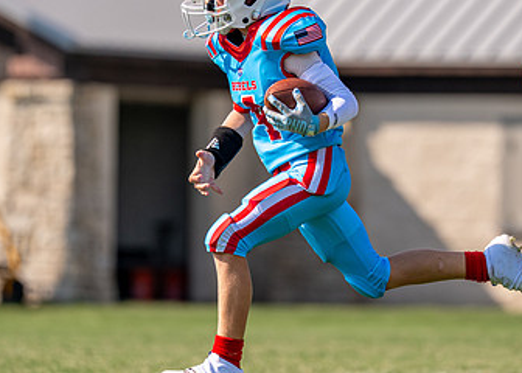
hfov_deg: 4.1
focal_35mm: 488
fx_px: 7235
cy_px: 159
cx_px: 287
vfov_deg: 3.0
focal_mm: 200
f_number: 2.8
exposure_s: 1/4000
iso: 125
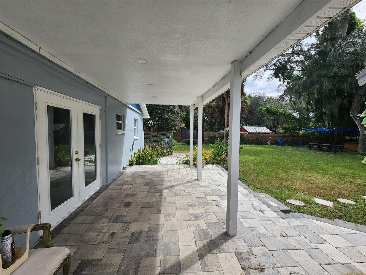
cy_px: 138
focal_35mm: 13
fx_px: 137
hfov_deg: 106.2
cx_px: 183
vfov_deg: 89.9
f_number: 2.2
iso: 50
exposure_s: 1/1087
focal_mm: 2.2
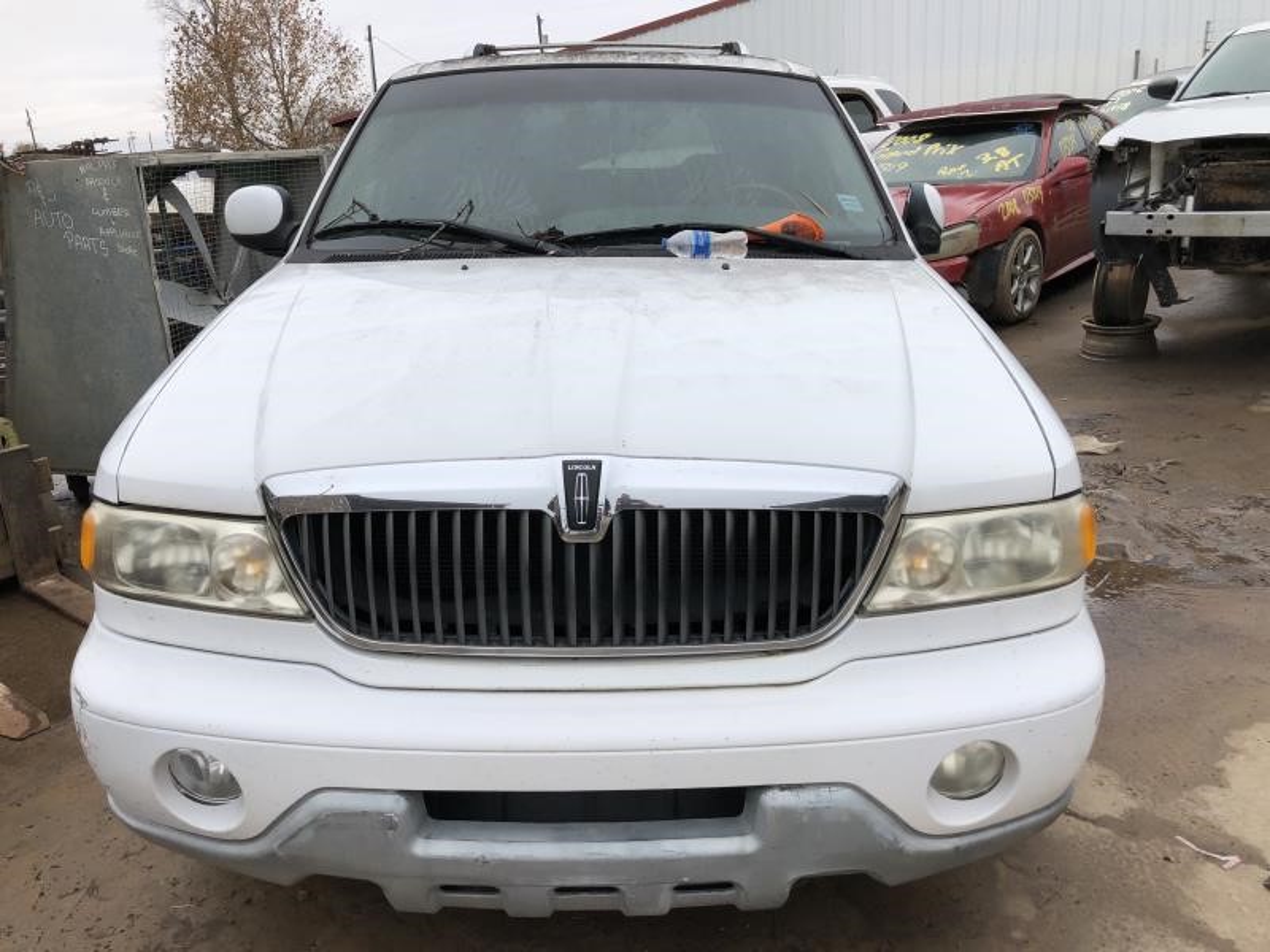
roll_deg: +4.4
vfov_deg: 49.7
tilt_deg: -18.0
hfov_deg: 63.4
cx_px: 635
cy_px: 476
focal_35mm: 28
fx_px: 1027
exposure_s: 1/495
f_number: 1.8
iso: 20
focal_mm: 3.99
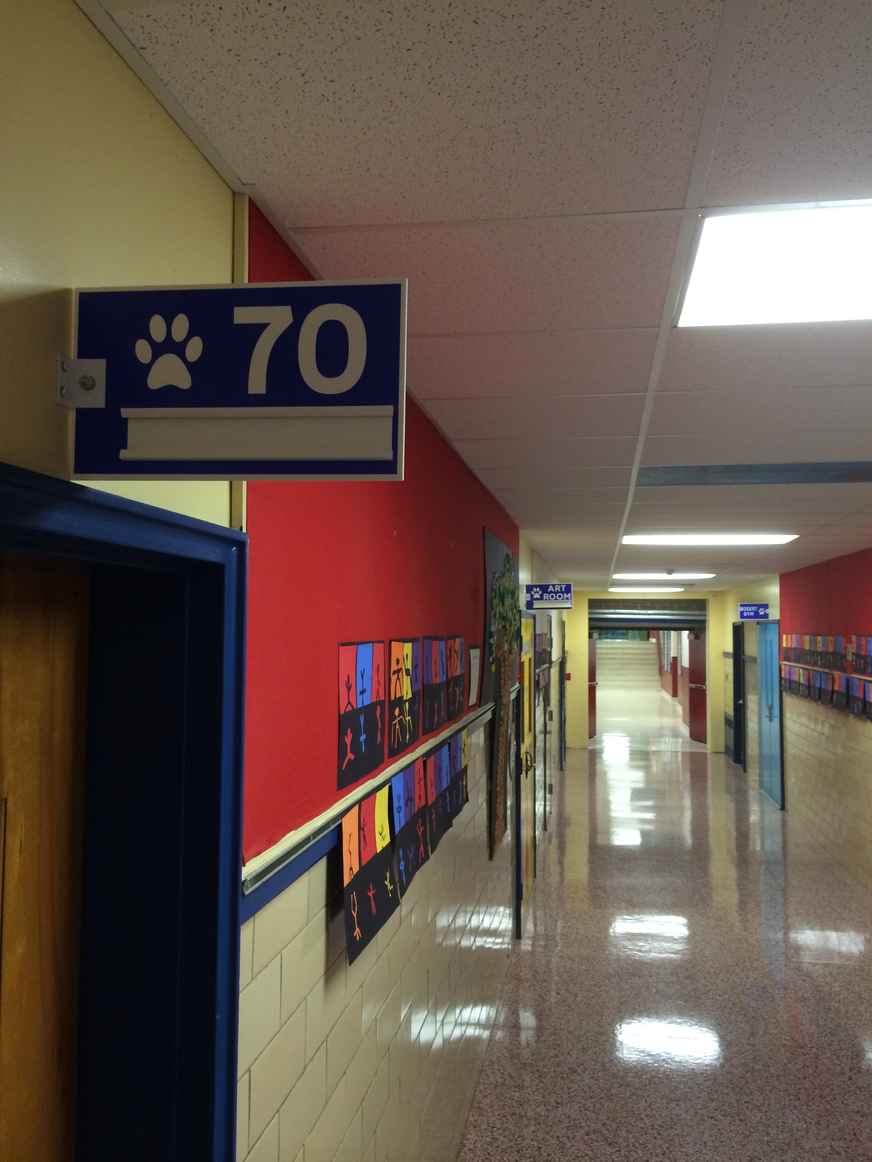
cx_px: 436
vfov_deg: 60.0
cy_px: 581
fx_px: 1008
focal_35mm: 30
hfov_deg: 46.8
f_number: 2.2
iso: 160
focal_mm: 4.12
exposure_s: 1/30
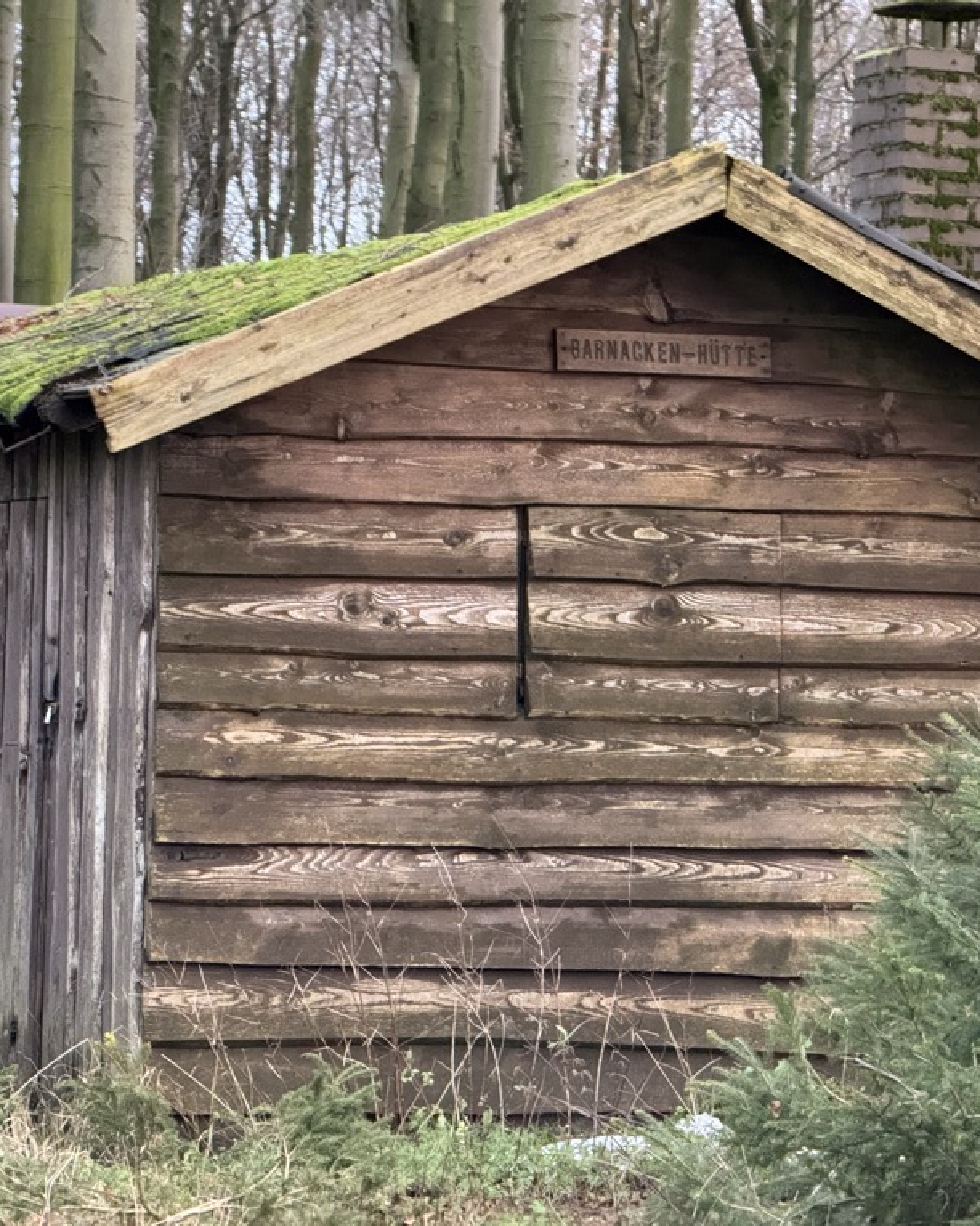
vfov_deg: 12.3
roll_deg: -2.4
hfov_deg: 9.8
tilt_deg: +0.6
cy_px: 611
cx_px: 606
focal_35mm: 157
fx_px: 5693
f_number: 2.8
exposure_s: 1/60
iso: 800
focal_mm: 15.66
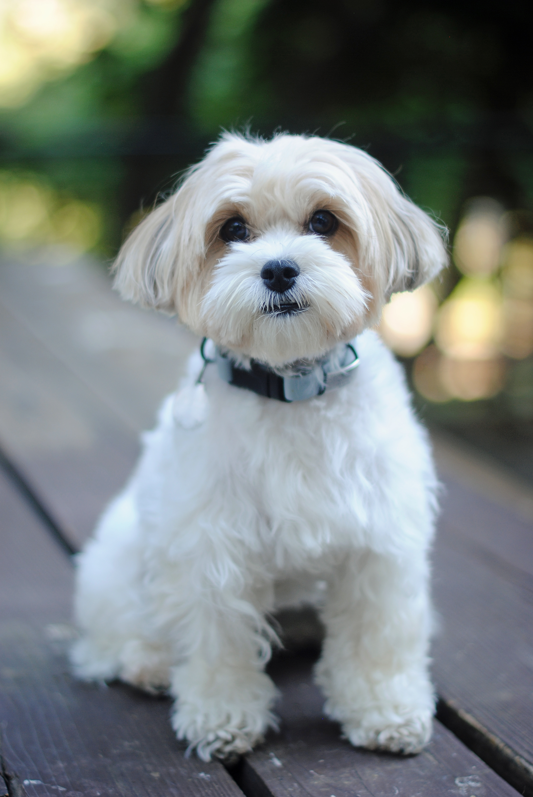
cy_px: 398
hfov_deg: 18.2
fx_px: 1661
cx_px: 266
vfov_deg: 27.0
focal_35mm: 75
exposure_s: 1/160
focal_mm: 50
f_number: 1.4
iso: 100
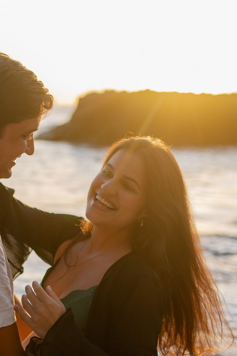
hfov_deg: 18.0
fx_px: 741
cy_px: 256
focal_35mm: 75
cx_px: 43
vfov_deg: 26.7
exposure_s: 1/1250
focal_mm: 35
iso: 125
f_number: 2
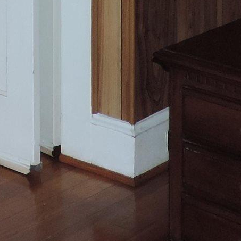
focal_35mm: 144
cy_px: -236
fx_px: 1134
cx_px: -29
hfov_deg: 11.9
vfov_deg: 11.1
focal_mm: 4.3
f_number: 3
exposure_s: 1/30
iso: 200
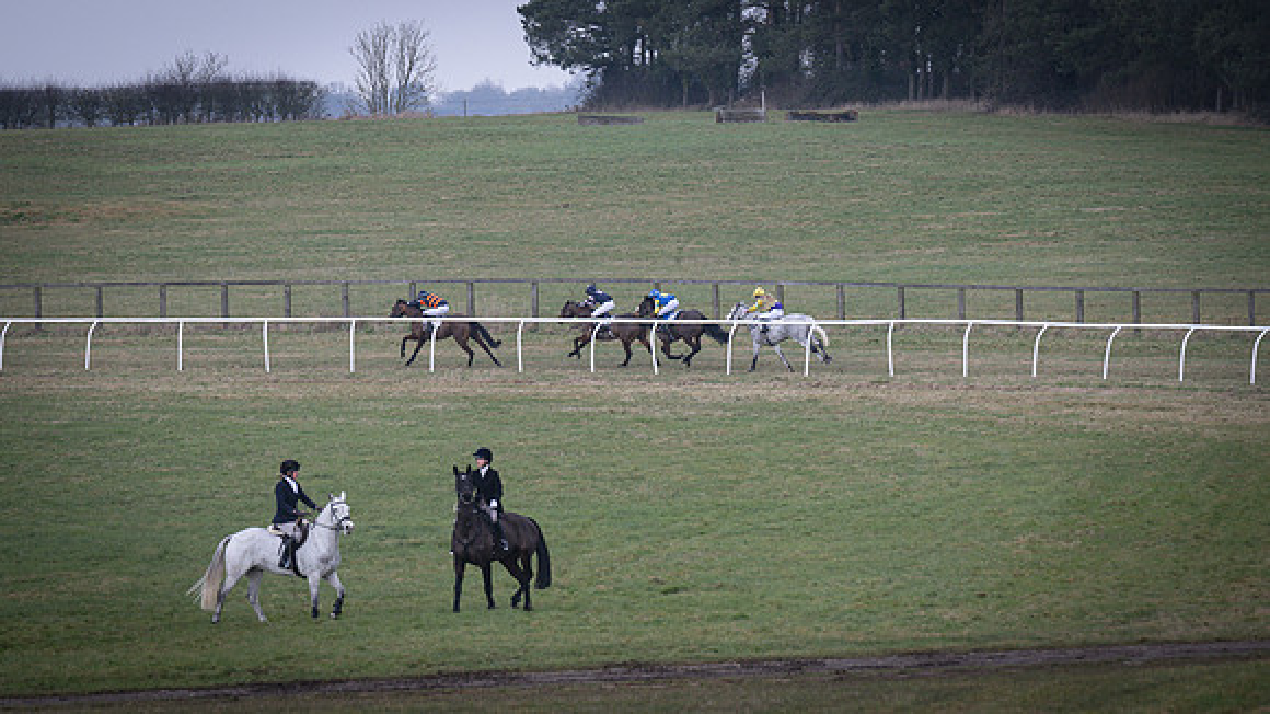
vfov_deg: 3.8
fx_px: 10621
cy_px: 354
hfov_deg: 6.8
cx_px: 635
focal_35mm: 315
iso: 320
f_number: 5
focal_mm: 200
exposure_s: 1/1000
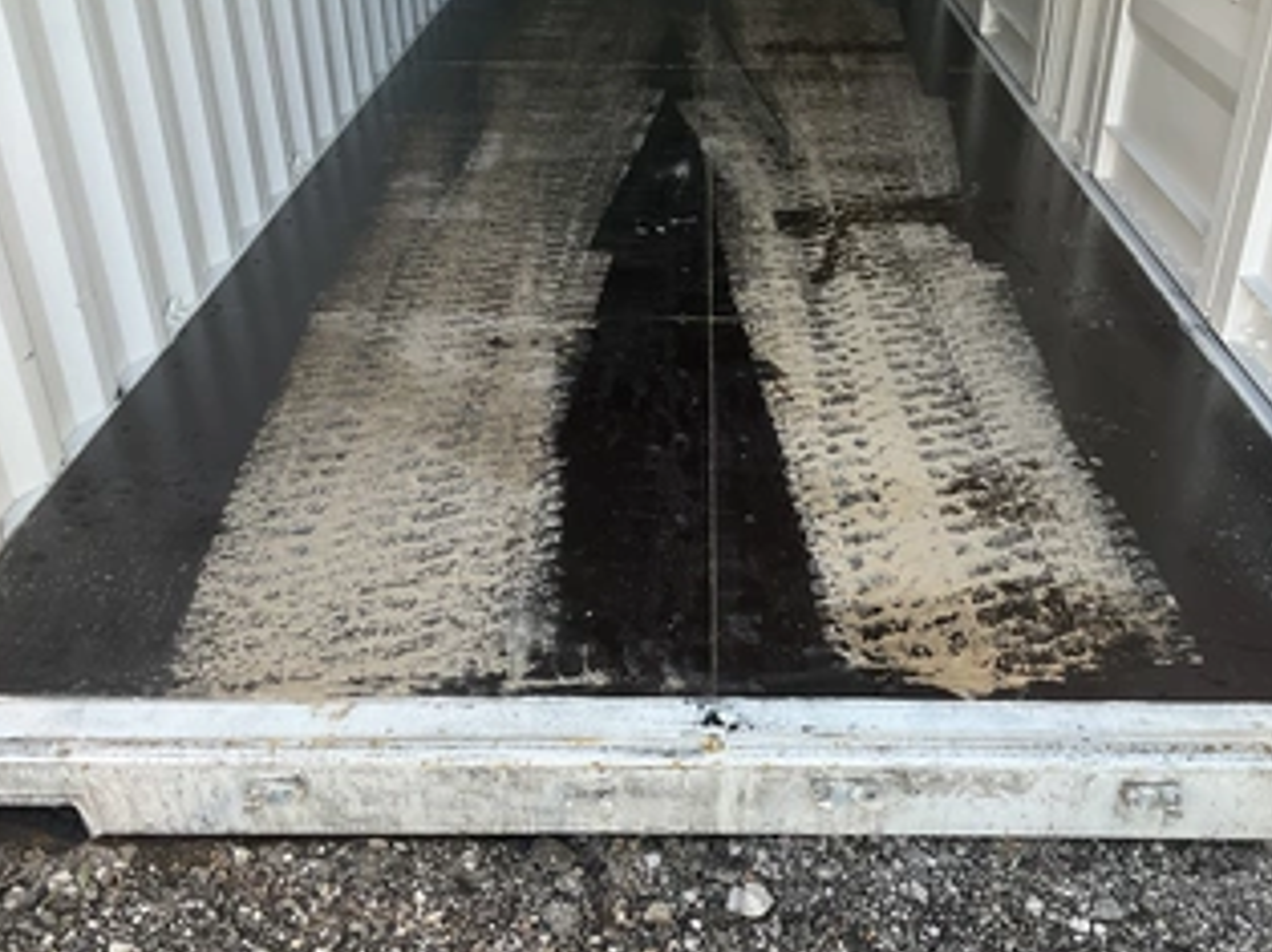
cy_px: 583
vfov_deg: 38.4
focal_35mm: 37
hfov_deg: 50.1
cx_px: 713
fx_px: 1359
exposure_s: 1/122
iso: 32
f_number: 1.8
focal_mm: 3
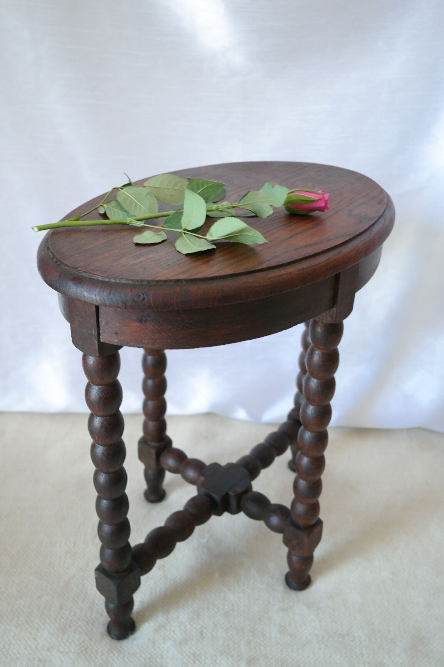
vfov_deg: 53.1
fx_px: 666
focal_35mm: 36
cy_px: 334
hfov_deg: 36.9
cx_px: 222
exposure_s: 1/30
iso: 800
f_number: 5.6
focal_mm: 24
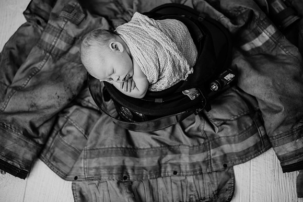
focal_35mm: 50
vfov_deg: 27.0
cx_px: 152
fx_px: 421
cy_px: 101
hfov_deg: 39.6
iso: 100
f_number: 2.2
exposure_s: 1/160
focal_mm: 50
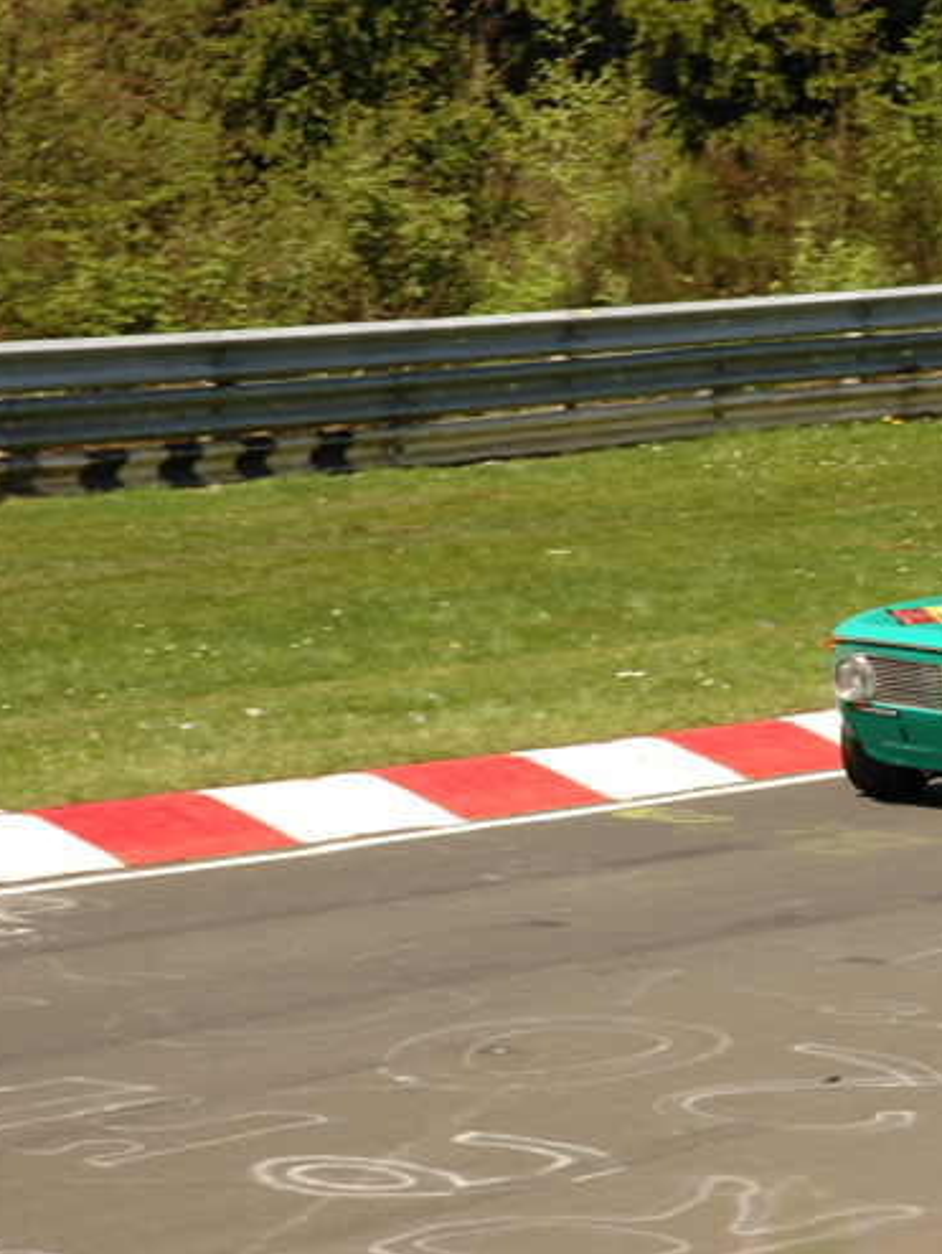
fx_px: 6733
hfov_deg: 8.0
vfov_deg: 10.6
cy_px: 630
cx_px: 813
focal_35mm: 186
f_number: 7.1
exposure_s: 1/500
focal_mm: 85
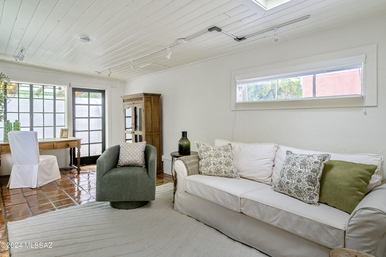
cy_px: 128
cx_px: 193
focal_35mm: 18
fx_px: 193
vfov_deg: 67.4
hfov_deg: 90.0
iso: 200
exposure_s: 1/80
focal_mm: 18
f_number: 9
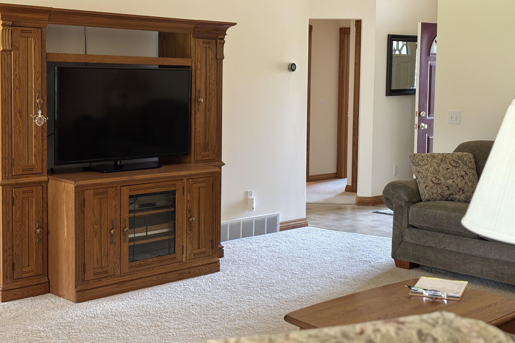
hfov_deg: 36.2
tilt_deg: -5.5
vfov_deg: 24.6
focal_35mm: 55
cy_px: 150
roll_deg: -0.4
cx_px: 259
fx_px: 787
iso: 125
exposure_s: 1/40
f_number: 1.6
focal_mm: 5.96
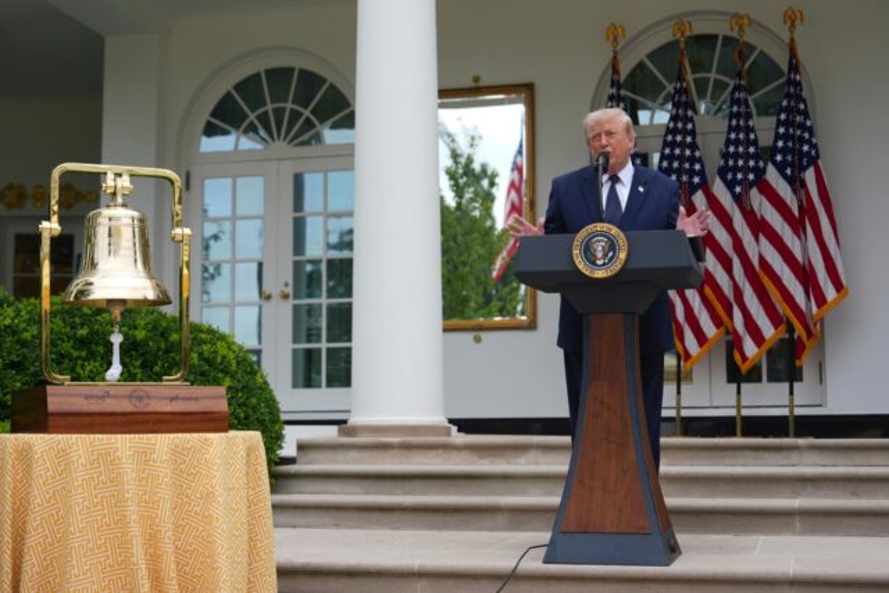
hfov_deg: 36.9
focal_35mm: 54
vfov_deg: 25.1
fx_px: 1334
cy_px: 296
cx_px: 444
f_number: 2.8
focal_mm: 54
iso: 80
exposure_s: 1/500
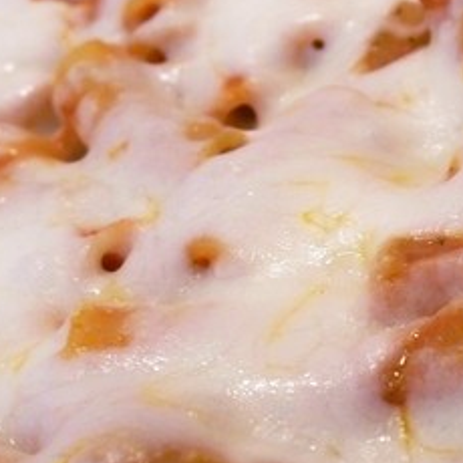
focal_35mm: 85
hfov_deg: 20.3
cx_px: 332
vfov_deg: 20.4
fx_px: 1286
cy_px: 291
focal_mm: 7.54
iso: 400
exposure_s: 1/25
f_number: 2.8
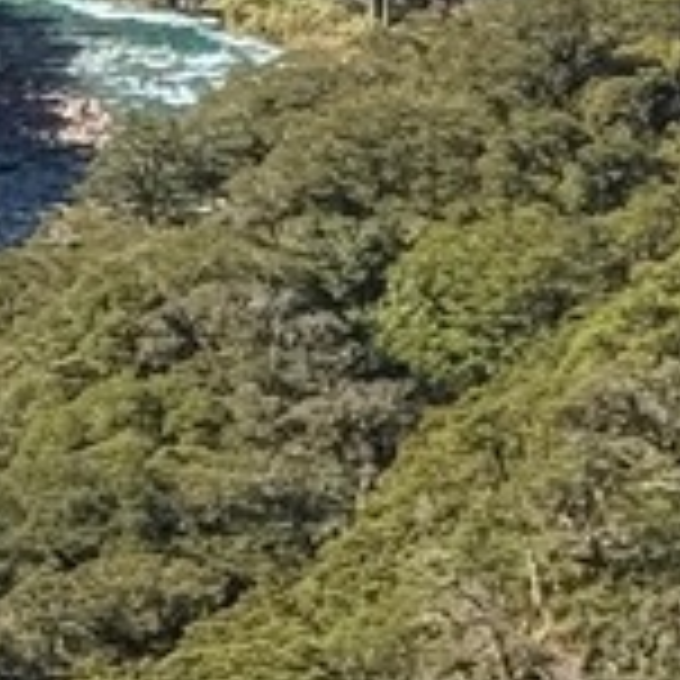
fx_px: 8290
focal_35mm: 373
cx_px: 1353
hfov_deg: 4.6
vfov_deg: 4.5
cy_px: -1522
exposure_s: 1/3817
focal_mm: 6.76
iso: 64
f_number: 1.78
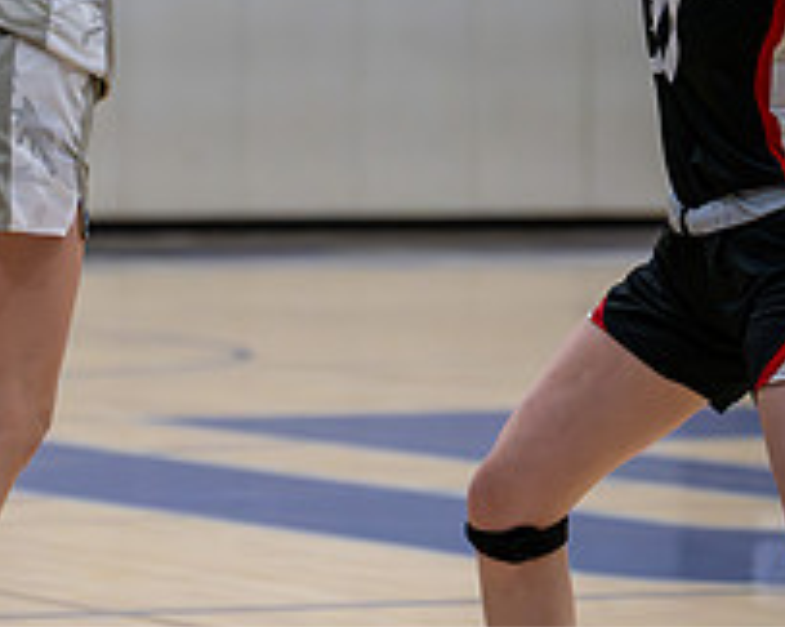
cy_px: 43
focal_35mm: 328
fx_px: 7613
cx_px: 67
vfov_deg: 4.7
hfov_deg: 5.9
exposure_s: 1/1000
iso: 4000
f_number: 2.8
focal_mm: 105
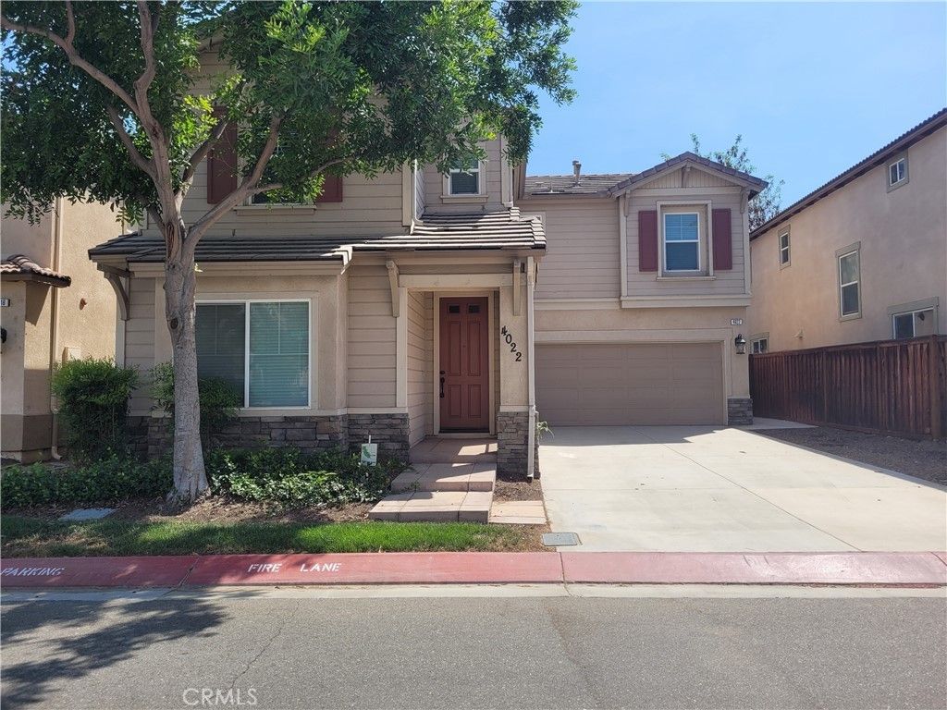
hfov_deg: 67.3
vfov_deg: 53.1
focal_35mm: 26
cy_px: 355
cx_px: 474
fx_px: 711
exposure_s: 1/1973
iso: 40
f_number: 1.8
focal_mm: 5.4
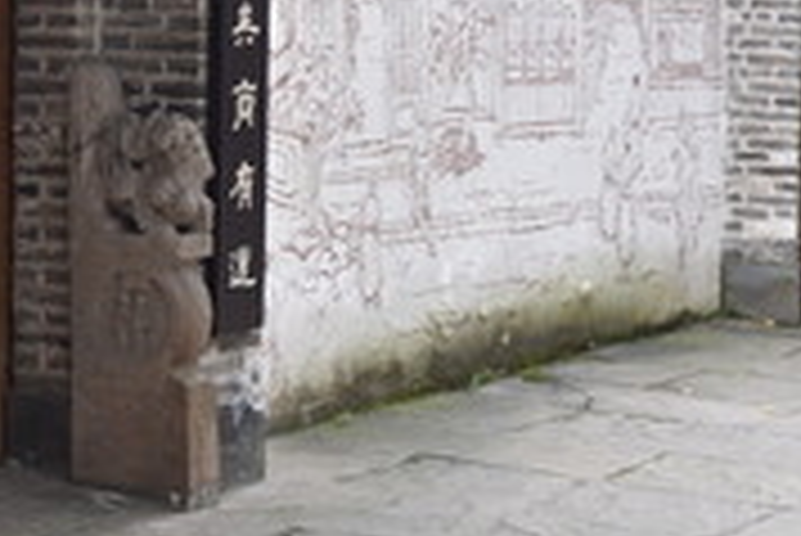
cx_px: -108
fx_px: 2628
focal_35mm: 118
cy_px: 52
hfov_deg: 16.7
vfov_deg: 11.6
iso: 200
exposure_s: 1/60
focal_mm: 35
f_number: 4
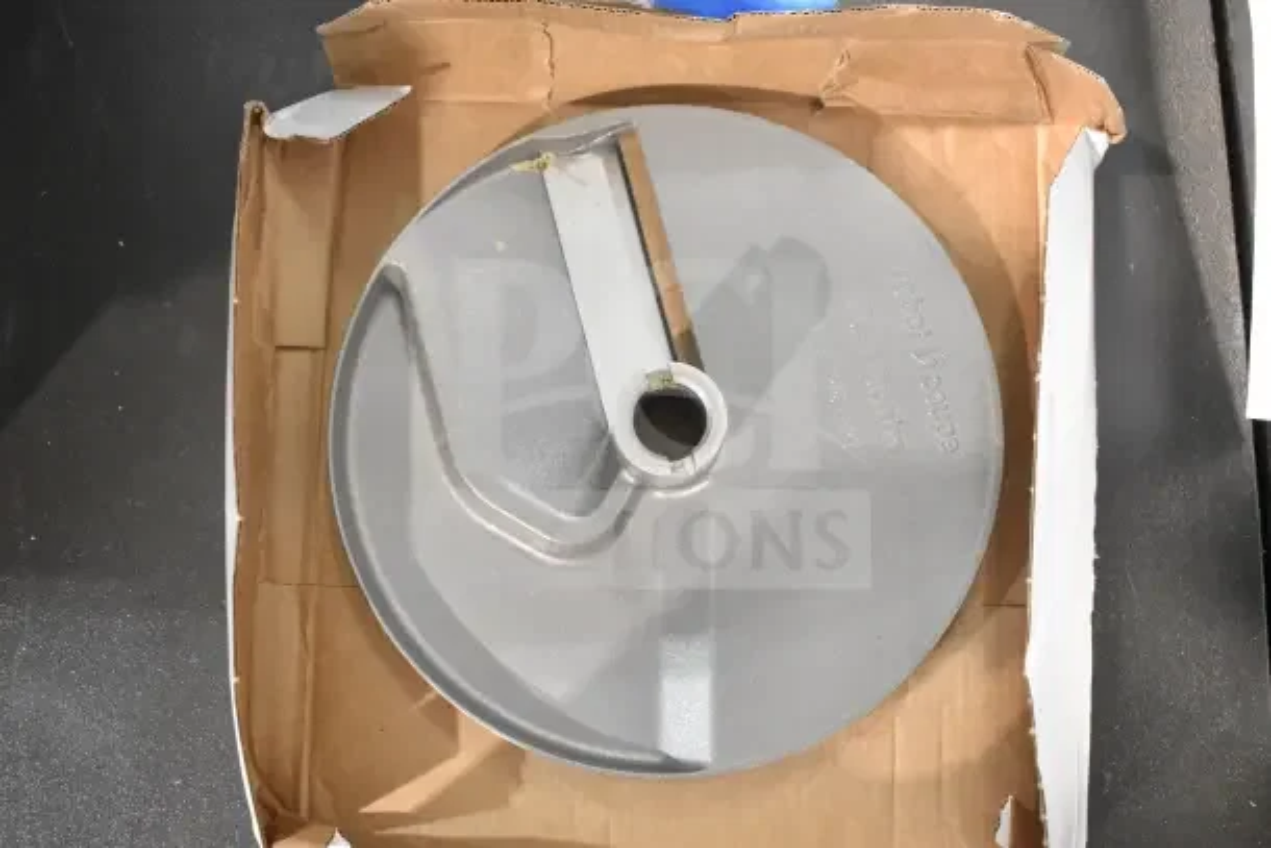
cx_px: 636
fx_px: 1165
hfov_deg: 57.2
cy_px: 424
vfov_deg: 40.0
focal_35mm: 33
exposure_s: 1/80
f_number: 4.5
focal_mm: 22
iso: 6400
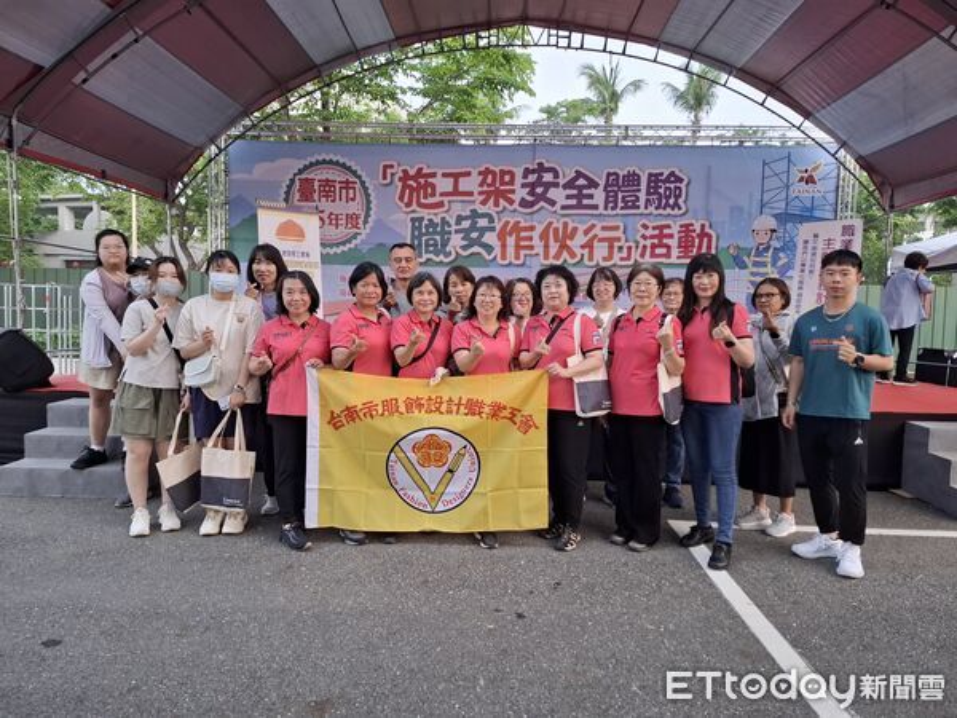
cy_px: 359
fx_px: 636
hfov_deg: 73.9
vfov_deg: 58.9
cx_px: 478
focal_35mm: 23
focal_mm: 5.54
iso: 200
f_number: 1.8
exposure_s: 1/120
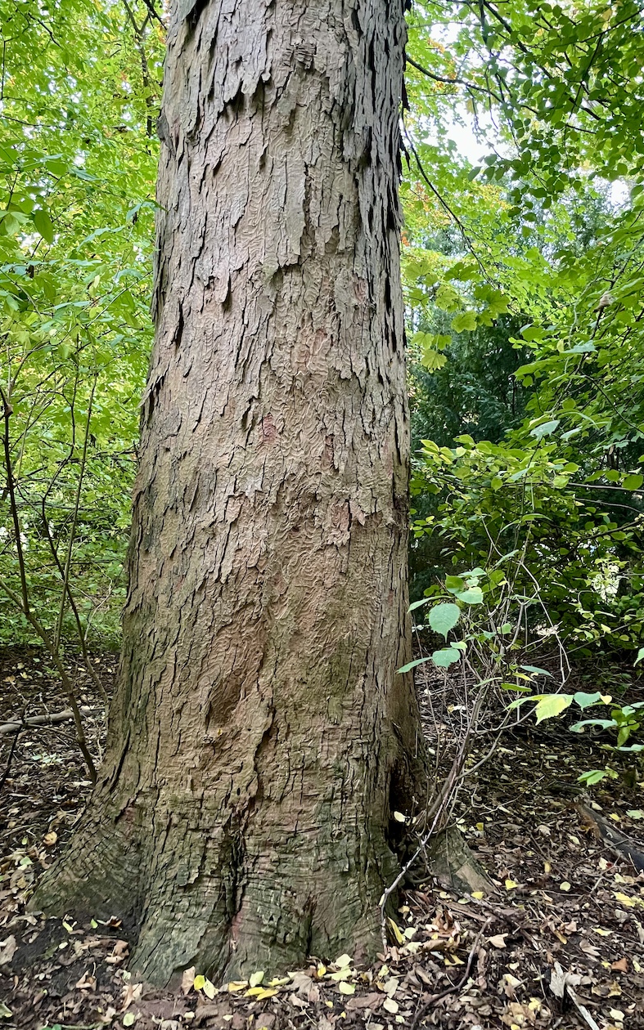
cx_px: 308
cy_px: 518
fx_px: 787
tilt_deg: +4.5
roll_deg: -2.0
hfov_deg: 44.5
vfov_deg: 66.5
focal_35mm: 28
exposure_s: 1/30
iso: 640
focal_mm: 4.2
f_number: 1.6
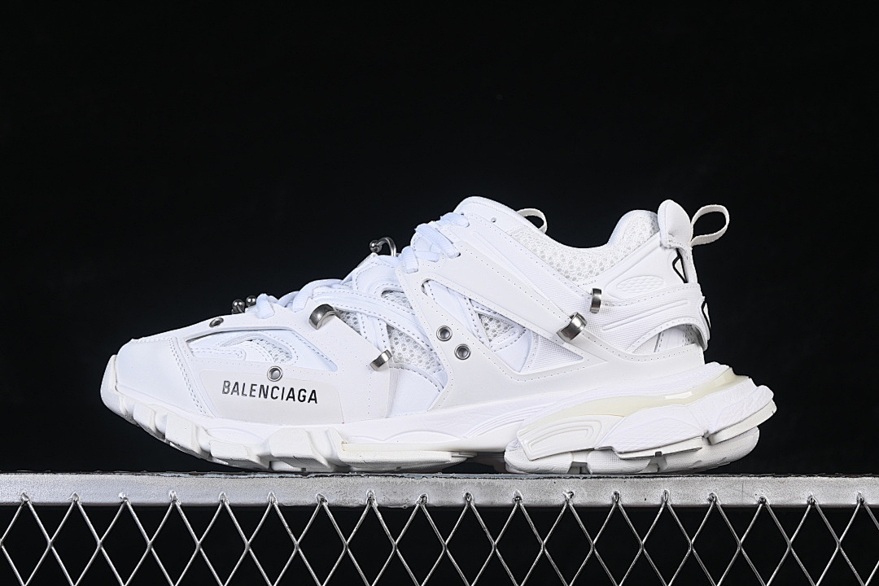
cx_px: 440
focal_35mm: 75
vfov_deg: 18.2
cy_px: 293
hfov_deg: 27.0
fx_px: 1831
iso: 160
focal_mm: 50
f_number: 8
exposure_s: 1/80
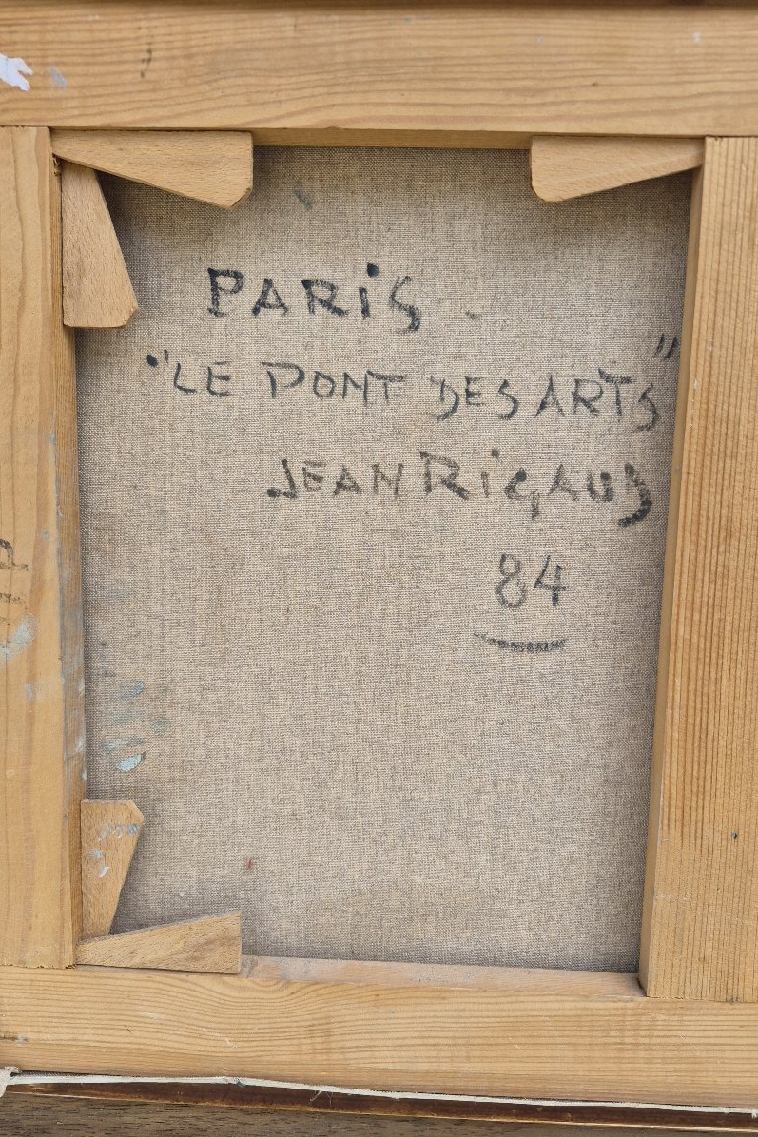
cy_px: 568
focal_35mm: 24
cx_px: 416
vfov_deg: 73.8
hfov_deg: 53.0
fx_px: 758
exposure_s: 1/716
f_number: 1.8
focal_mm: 5.4
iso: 80
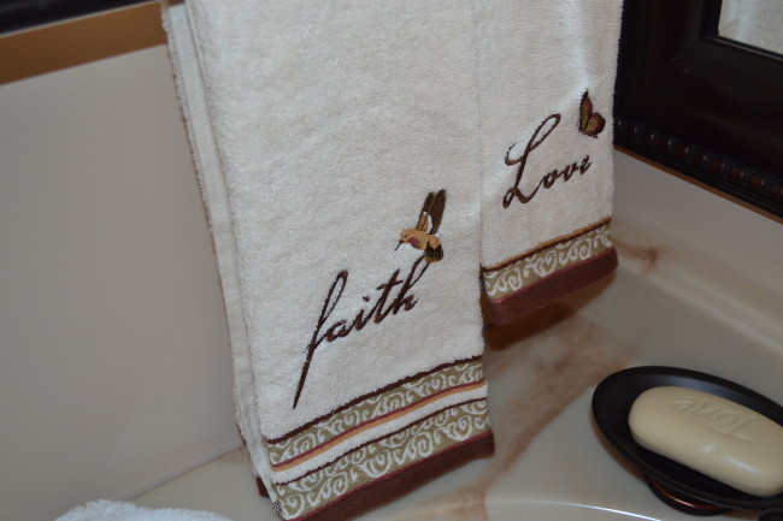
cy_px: 260
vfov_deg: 34.2
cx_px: 392
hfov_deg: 49.6
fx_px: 848
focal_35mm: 39
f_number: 4.2
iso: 280
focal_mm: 26
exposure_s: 1/60
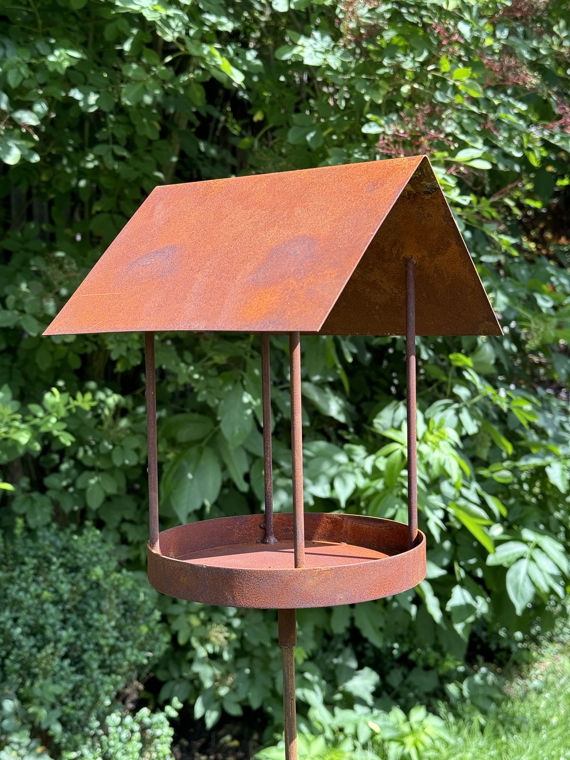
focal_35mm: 48
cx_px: 285
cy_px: 380
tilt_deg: -4.7
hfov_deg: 30.3
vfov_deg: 39.7
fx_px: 1054
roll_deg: -0.7
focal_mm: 6.76
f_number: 1.78
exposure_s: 1/645
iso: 64
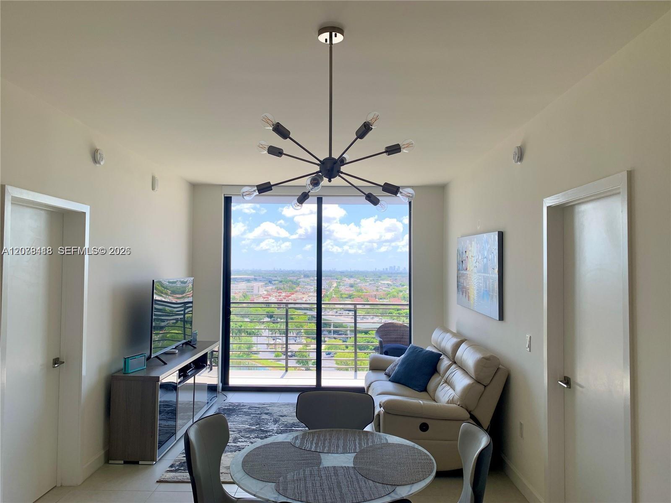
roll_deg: -0.8
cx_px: 336
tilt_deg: +1.4
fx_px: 504
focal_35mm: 26
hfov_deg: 67.3
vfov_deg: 53.1
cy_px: 252
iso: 25
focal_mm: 4.25
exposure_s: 1/160
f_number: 1.8
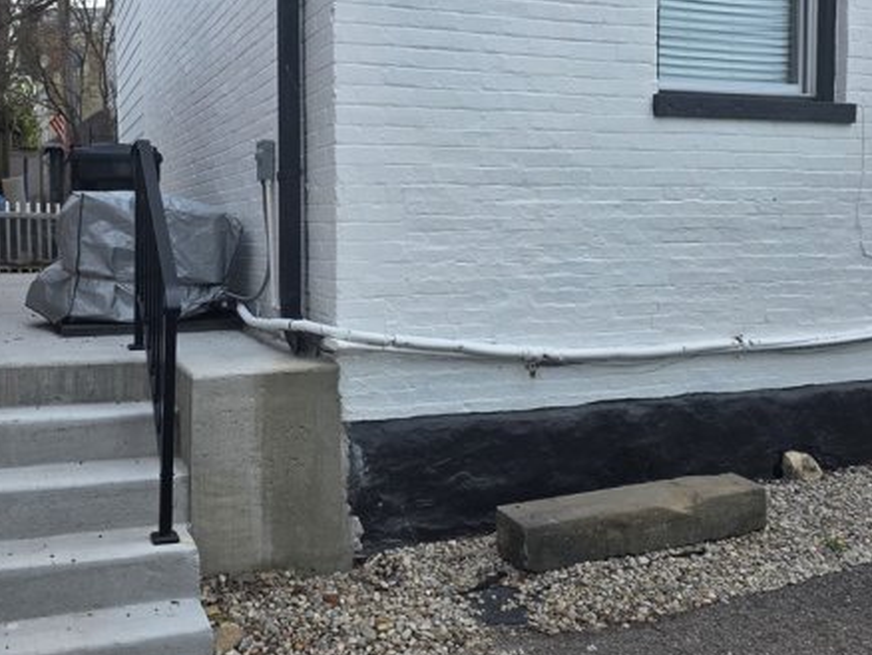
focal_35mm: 35
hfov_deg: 52.1
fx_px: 882
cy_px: 287
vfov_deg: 40.7
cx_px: 331
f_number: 1.7
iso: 80
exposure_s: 1/1920
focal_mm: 6.3
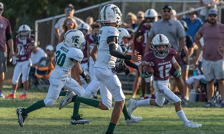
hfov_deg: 4.0
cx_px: 142
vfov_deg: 2.4
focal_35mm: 534
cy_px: 65
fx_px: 3219
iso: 400
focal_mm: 400
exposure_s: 1/1250
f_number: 5.6
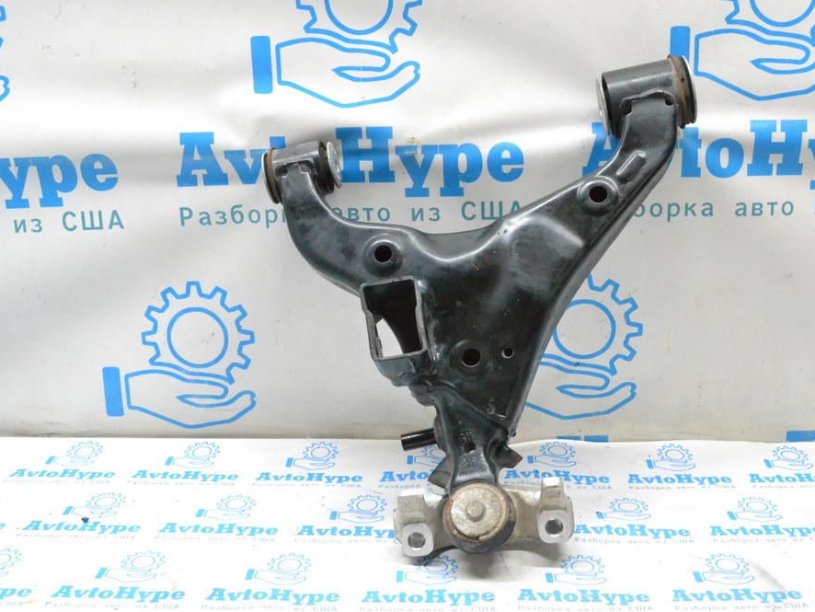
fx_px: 942
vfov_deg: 36.0
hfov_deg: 46.7
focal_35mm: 40
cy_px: 299
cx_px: 465
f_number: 10
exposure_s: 1/125
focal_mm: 24
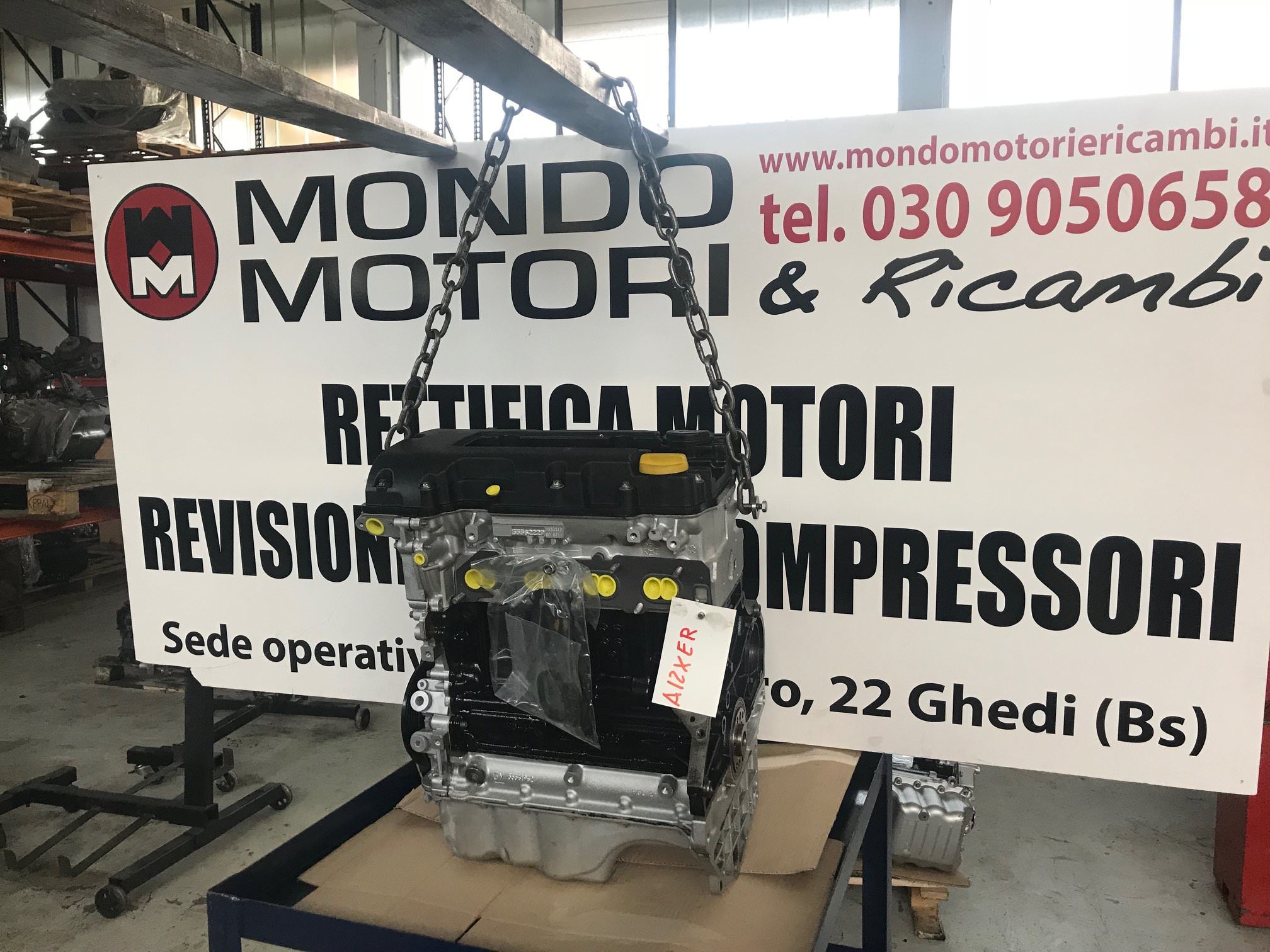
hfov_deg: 63.4
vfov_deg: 49.7
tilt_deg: -6.4
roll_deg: +1.5
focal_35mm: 28
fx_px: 1027
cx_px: 635
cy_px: 476
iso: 25
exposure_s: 1/33
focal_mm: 3.99
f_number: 1.8
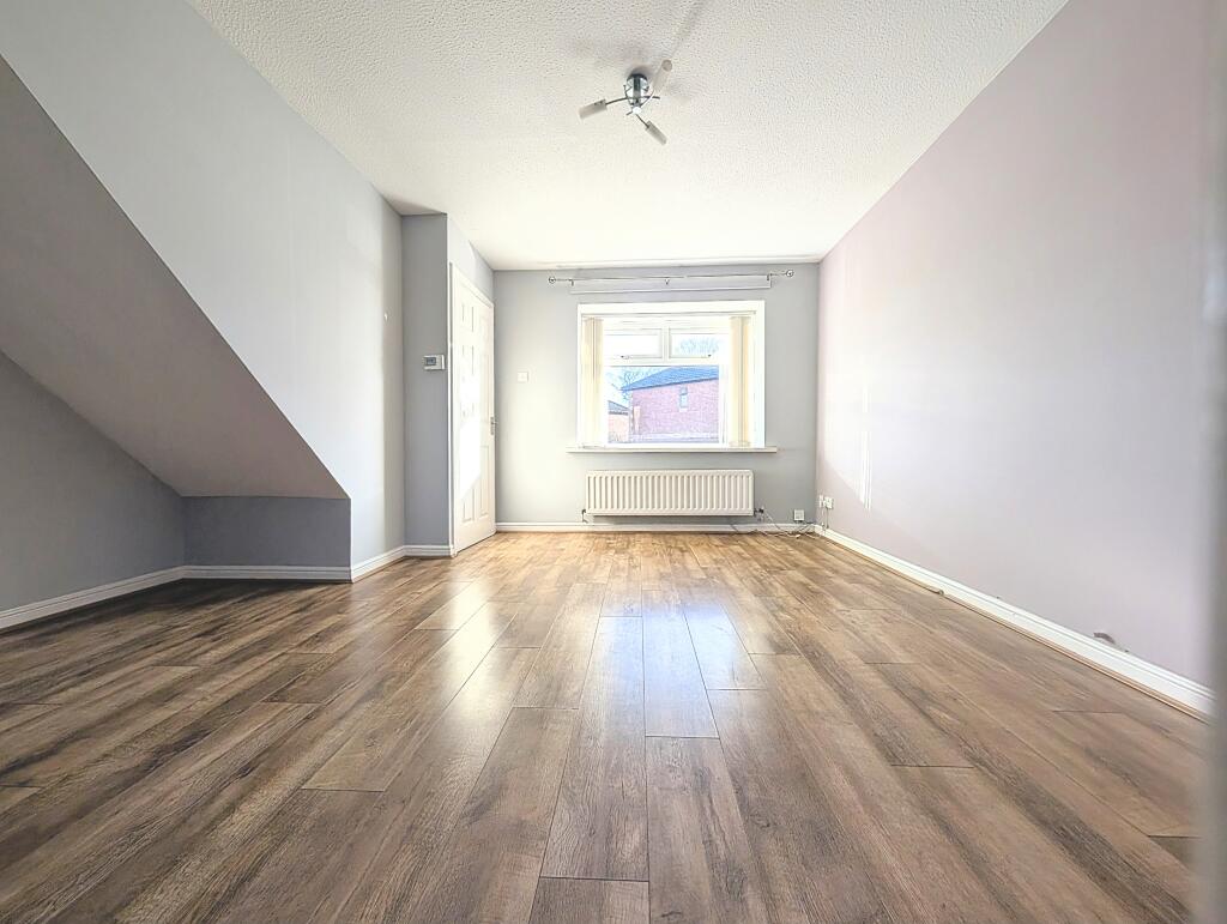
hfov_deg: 110.5
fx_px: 426
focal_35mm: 12
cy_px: 462
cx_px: 614
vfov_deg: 94.6
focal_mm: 2.02
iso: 51
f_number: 1.7
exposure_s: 1/418
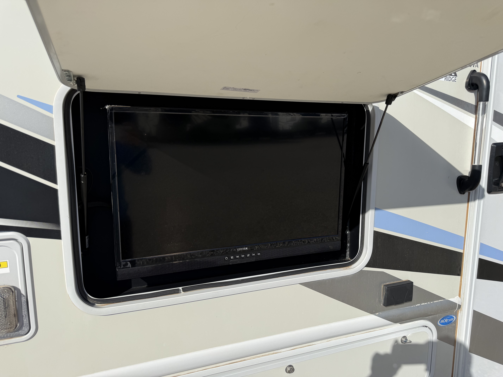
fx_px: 349
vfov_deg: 56.8
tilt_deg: -9.3
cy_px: 188
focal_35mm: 24
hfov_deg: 71.6
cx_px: 252
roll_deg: -1.0
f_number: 1.78
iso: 80
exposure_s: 1/6173
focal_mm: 6.76
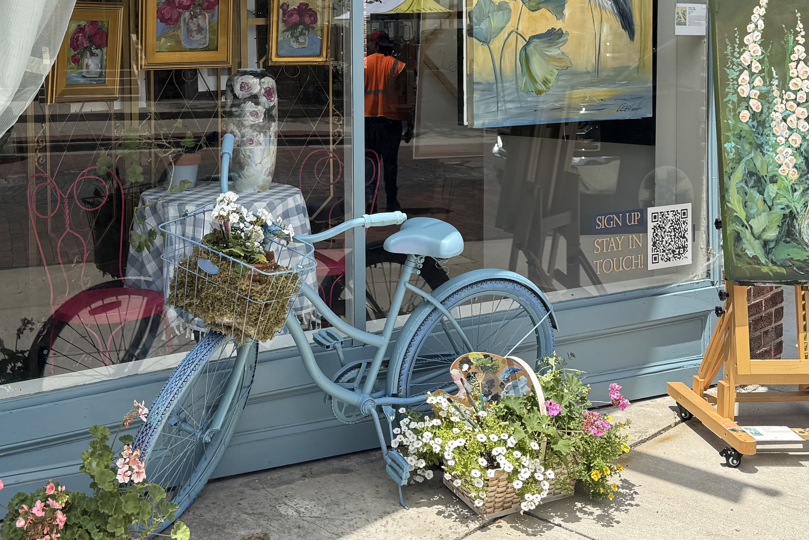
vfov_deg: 26.8
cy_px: 76
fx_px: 1101
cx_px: 326
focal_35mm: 49
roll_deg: +0.7
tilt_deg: -2.6
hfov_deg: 40.2
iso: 80
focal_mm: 6.76
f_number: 1.78
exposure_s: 1/2000
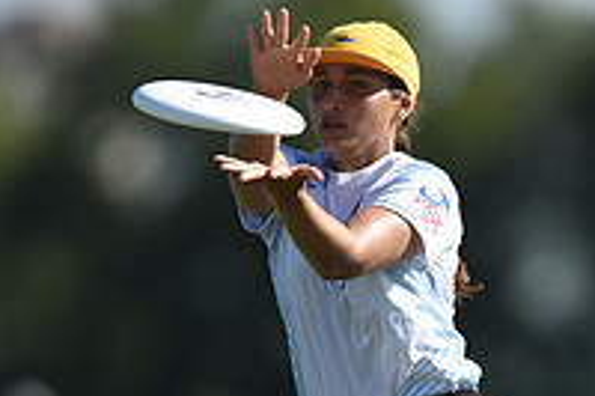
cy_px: 494
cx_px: 521
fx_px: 19189
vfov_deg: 1.2
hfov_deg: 1.8
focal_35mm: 1162
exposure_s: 1/1600
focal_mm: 400
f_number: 2.8
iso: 100
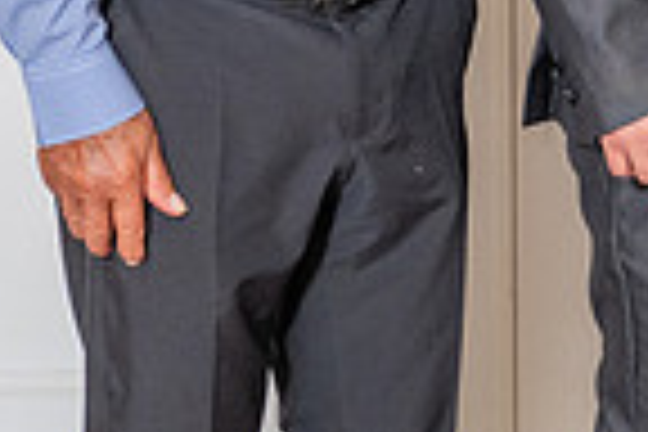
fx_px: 3834
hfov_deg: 9.4
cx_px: 978
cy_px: -3
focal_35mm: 213
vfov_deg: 6.4
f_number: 4.5
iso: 640
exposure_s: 1/160
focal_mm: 32
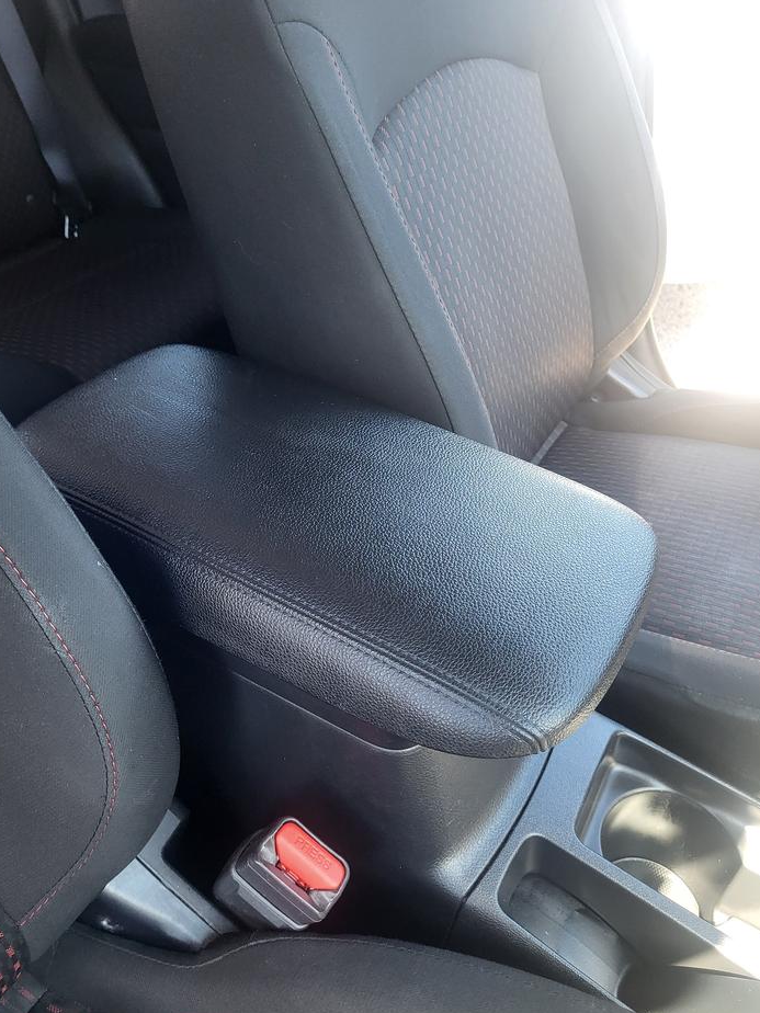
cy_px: 500
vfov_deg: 65.3
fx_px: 790
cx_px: 382
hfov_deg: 51.4
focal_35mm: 27
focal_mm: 5.4
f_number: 1.8
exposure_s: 1/120
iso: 160
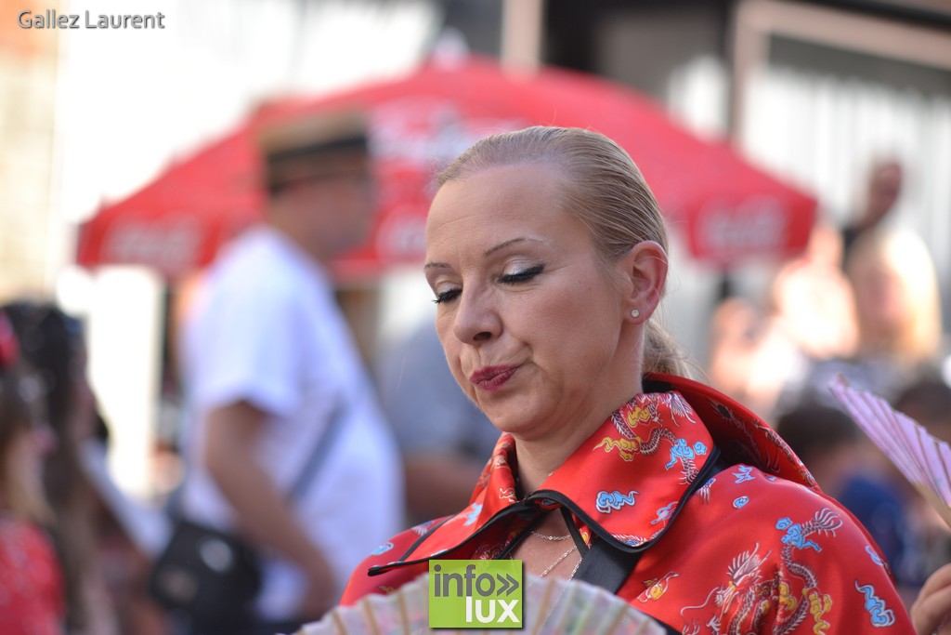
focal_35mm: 147
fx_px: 3884
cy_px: 318
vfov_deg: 9.3
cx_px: 476
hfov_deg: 14.0
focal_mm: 98
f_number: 2.8
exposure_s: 1/200
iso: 100
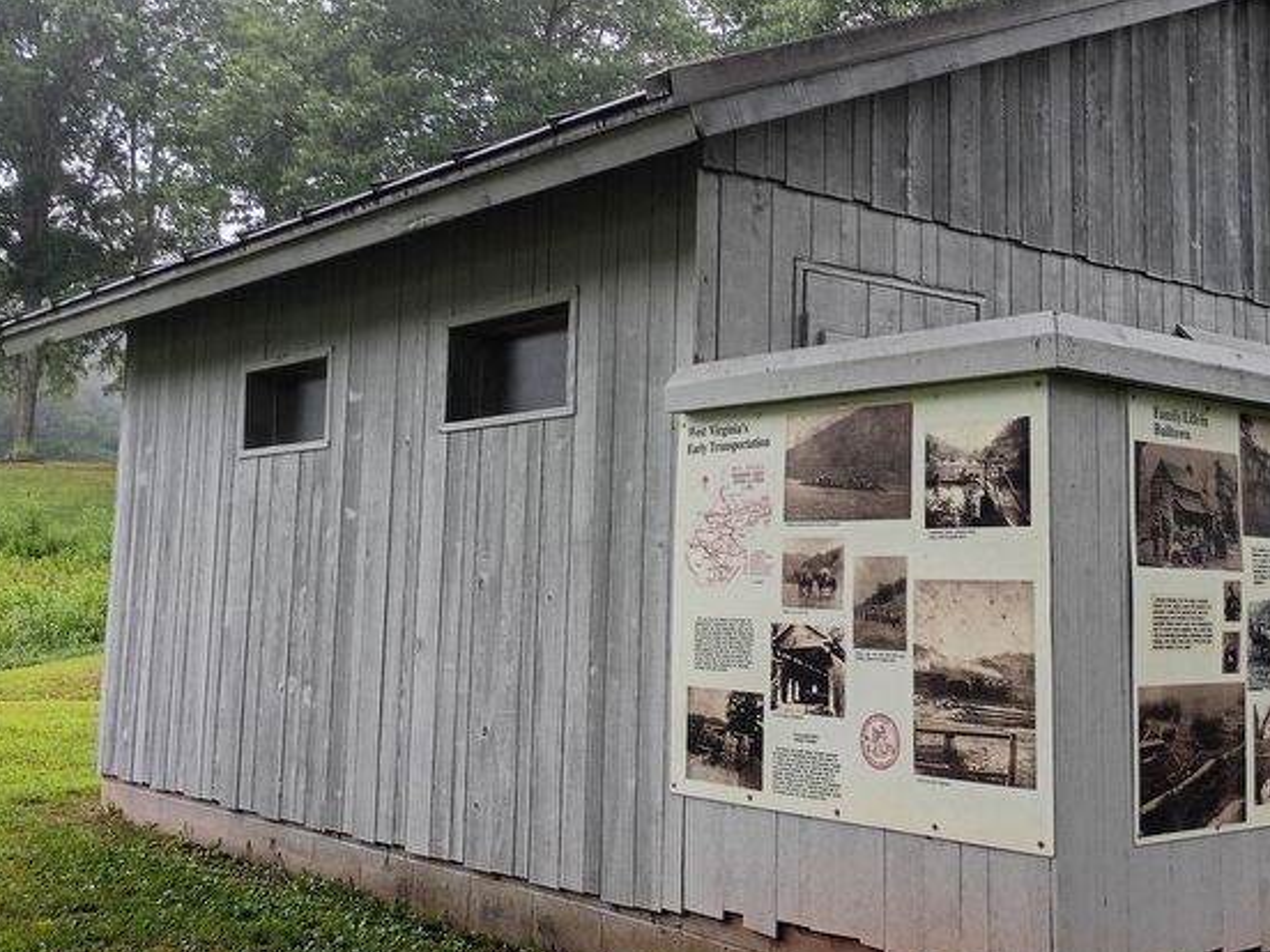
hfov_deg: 44.6
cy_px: 386
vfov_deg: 34.2
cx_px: 762
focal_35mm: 42
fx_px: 1541
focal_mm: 4.27
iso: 173
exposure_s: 1/60
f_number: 1.8
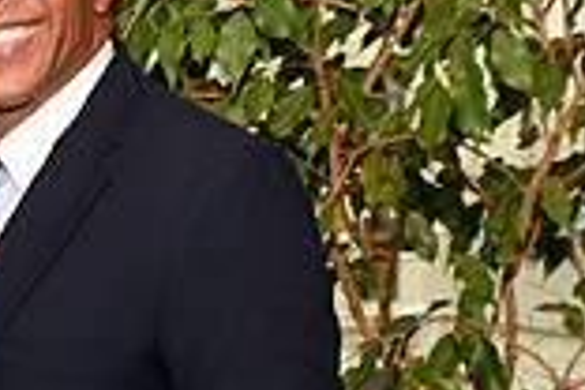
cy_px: 433
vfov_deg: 9.1
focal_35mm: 149
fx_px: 2421
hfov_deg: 12.6
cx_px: -469
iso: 1600
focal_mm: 40
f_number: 8
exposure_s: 1/60
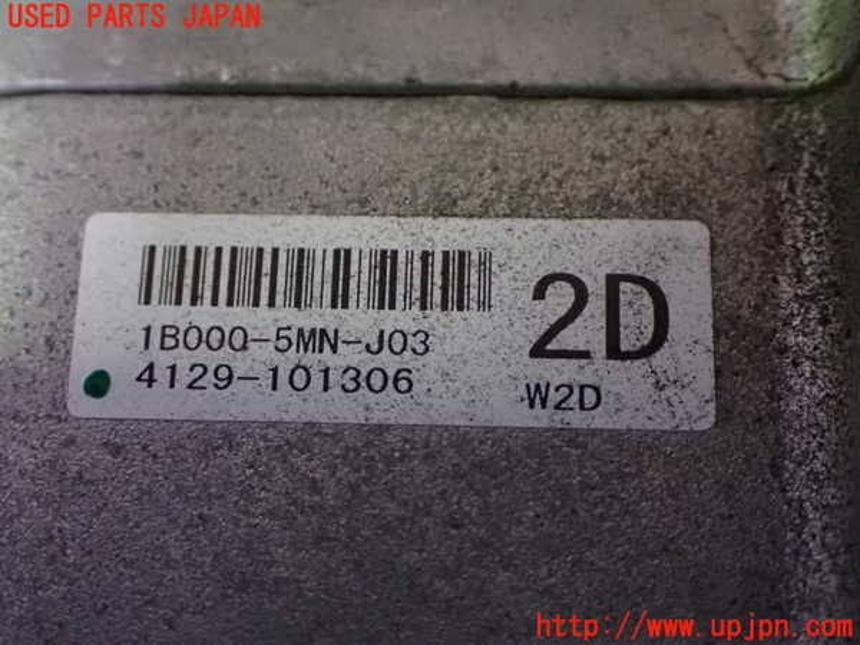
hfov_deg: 38.2
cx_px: 430
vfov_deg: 29.1
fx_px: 1242
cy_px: 322
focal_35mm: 50
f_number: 3.2
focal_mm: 9.01
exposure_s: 1/25
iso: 1600
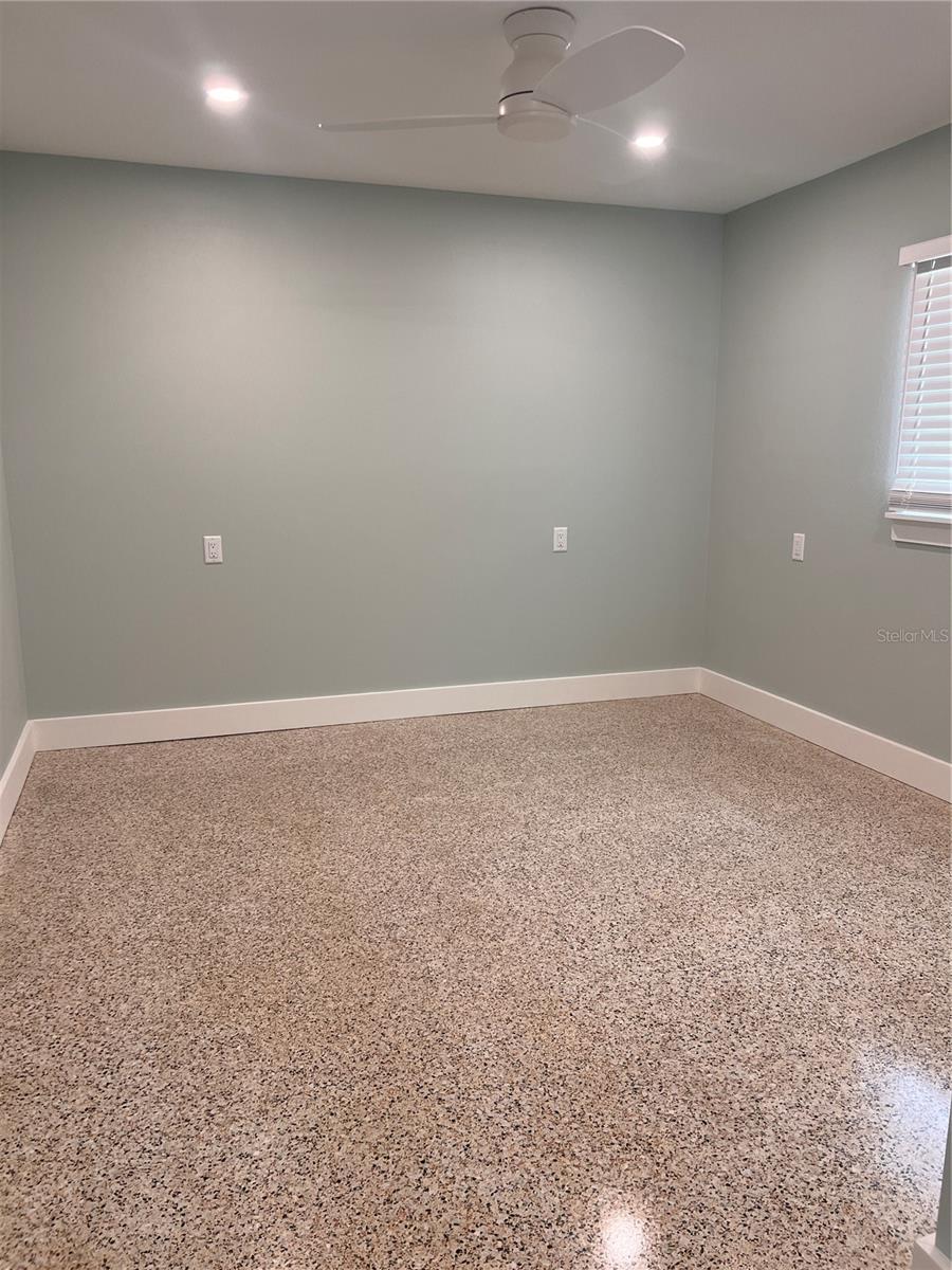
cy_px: 635
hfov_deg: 53.1
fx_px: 953
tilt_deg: -9.3
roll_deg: +1.1
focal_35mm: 26
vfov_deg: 67.3
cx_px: 476
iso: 80
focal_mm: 5.7
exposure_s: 1/60
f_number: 1.5
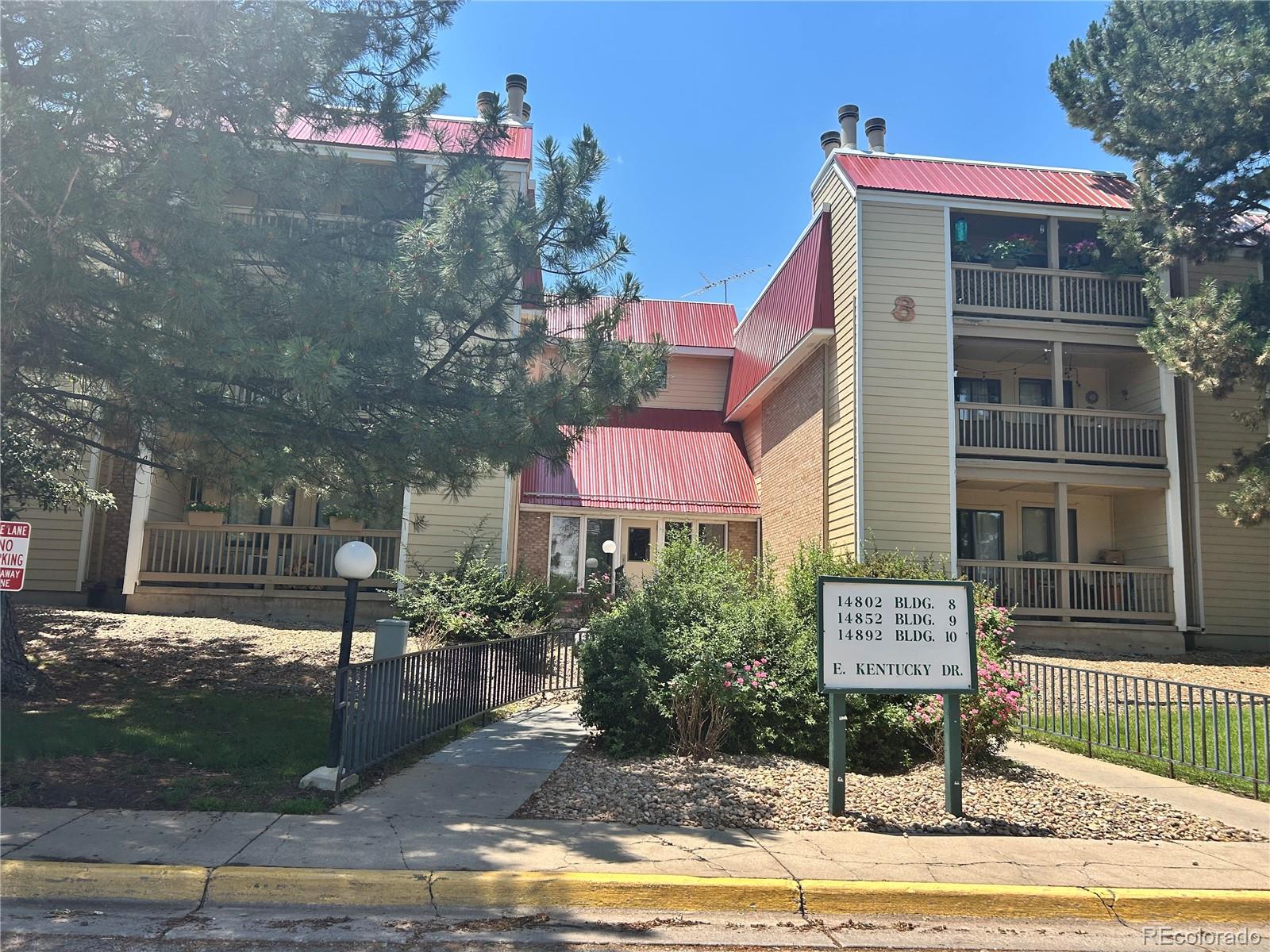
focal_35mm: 26
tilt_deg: +7.6
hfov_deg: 67.3
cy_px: 476
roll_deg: -1.9
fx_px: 954
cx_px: 635
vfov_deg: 53.1
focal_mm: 5.7
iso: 50
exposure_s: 1/2762
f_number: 1.5
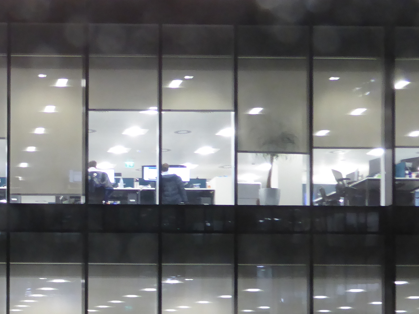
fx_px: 1162
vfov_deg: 15.0
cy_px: 349
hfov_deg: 19.5
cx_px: -52
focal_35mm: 96
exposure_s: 1/8
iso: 400
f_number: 3.7
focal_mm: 6.7
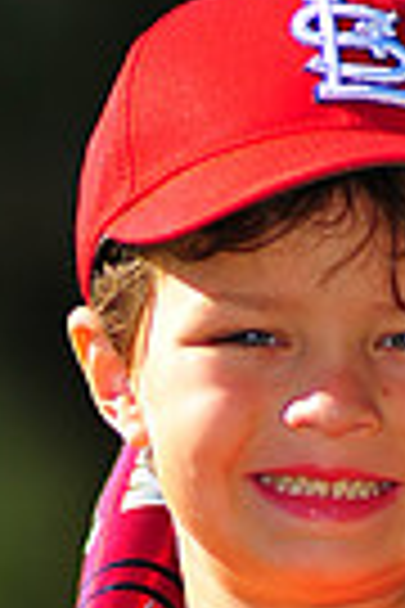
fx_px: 13094
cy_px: 806
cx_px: 171
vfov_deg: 2.7
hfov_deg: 1.8
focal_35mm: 776
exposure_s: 1/1600
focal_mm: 180
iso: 200
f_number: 3.5
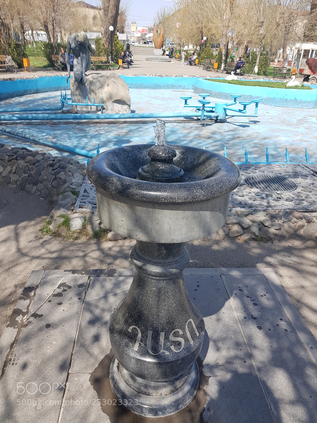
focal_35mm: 26
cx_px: 158
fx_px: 317
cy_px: 212
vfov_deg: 67.3
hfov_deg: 53.1
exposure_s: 1/1104
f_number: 1.7
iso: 40
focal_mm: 4.2
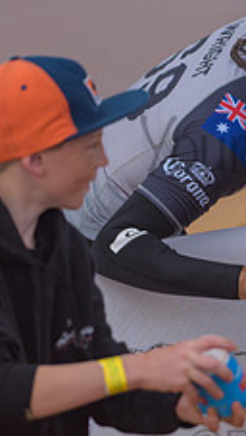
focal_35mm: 543
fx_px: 6285
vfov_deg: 4.0
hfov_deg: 2.2
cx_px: 338
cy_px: 128
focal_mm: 200
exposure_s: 1/2000
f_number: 5.6
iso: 720
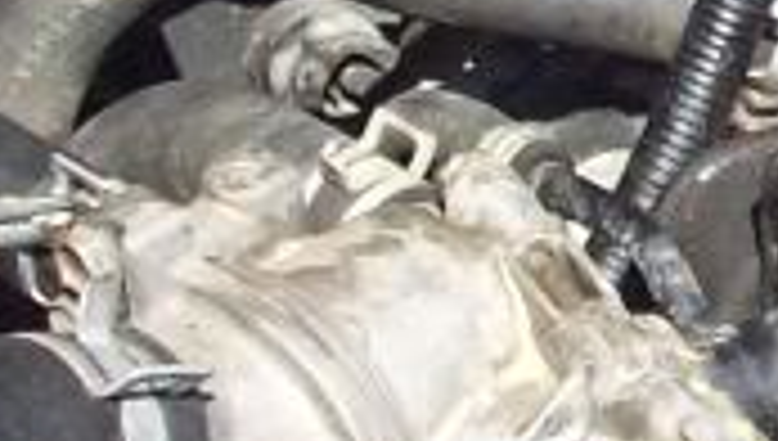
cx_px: 1686
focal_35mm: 238
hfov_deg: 8.5
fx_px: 4918
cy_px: -140
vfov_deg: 5.1
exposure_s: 1/219
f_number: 5.6
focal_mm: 6.2
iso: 80
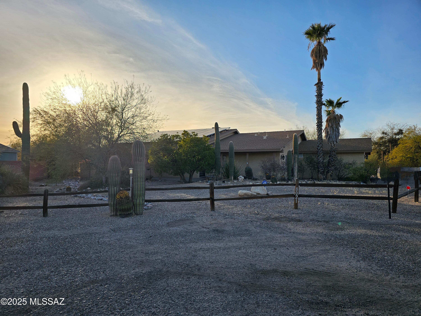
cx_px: 210
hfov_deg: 73.9
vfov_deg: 58.9
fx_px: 280
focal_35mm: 23
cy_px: 158
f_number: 1.7
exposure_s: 1/590
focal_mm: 6.3
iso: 10
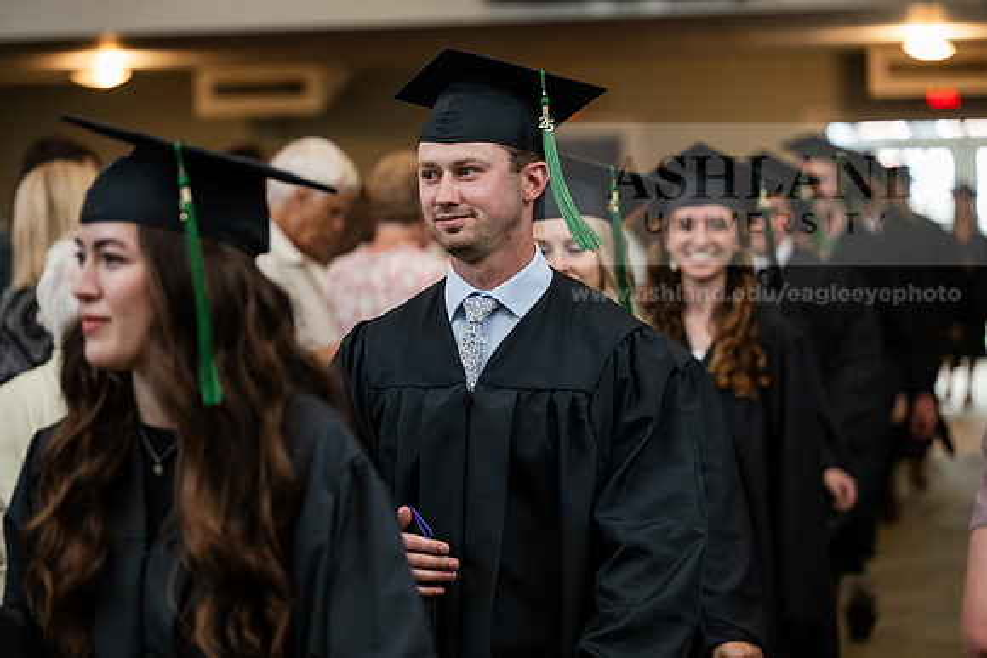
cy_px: 329
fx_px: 2797
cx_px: 494
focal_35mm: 102
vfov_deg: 13.4
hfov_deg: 20.0
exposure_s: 1/200
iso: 1250
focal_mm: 102
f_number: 3.2
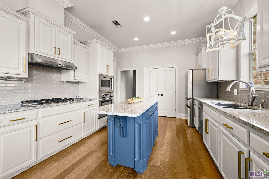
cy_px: 90
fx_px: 105
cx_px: 134
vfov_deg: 81.1
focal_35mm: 14
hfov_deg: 104.3
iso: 200
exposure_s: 1/10
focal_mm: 14
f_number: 10
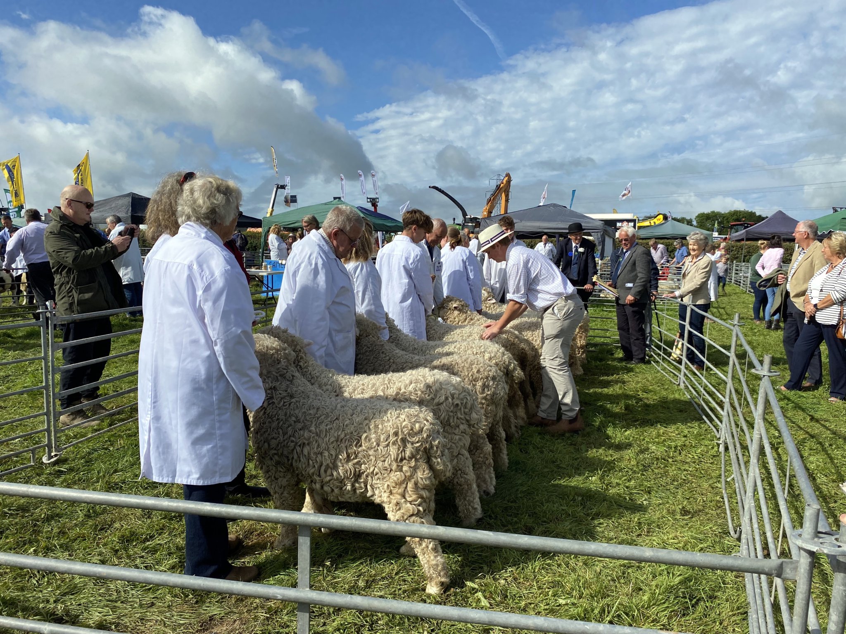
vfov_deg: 53.1
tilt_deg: -7.8
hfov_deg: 67.3
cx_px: 423
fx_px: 635
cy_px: 317
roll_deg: +1.4
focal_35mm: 26
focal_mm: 4.25
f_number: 1.8
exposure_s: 1/4274
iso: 32
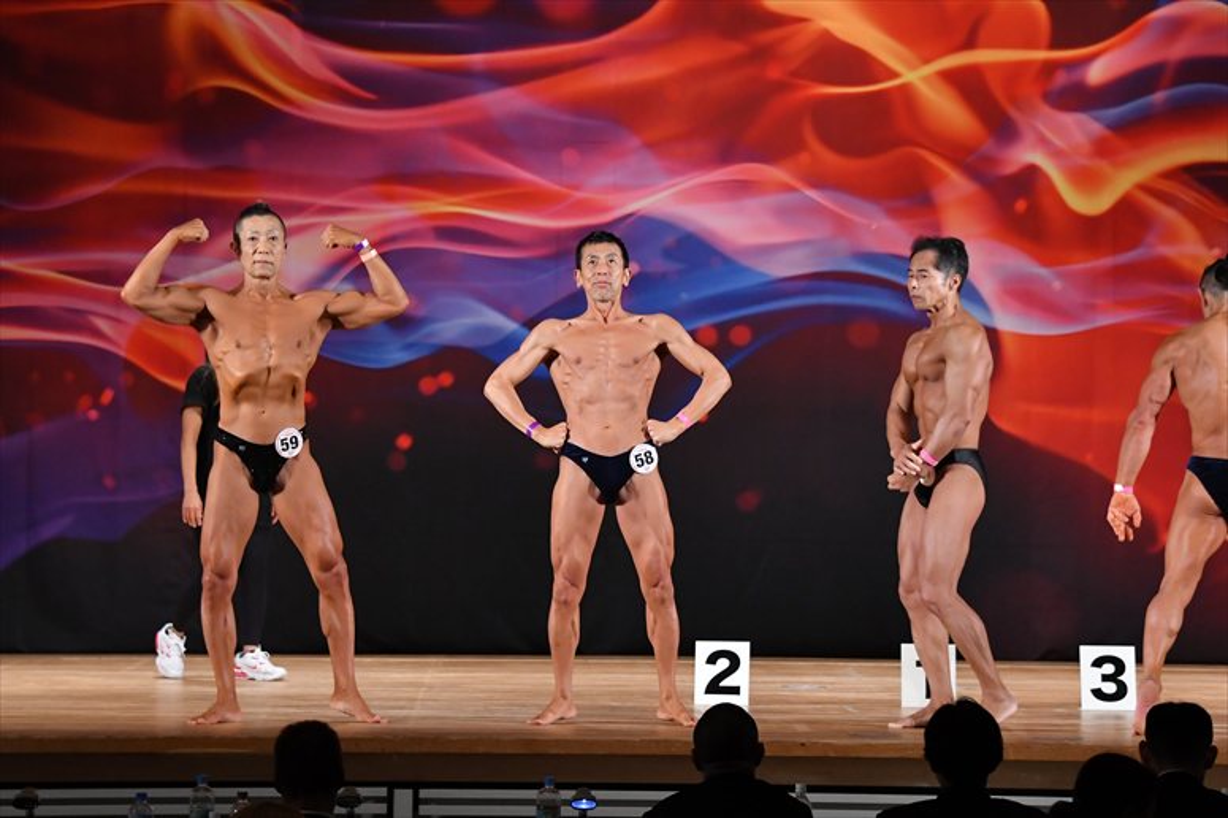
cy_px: 409
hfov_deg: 13.7
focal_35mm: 150
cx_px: 614
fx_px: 5114
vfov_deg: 9.1
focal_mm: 100
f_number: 5.6
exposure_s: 1/400
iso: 3200
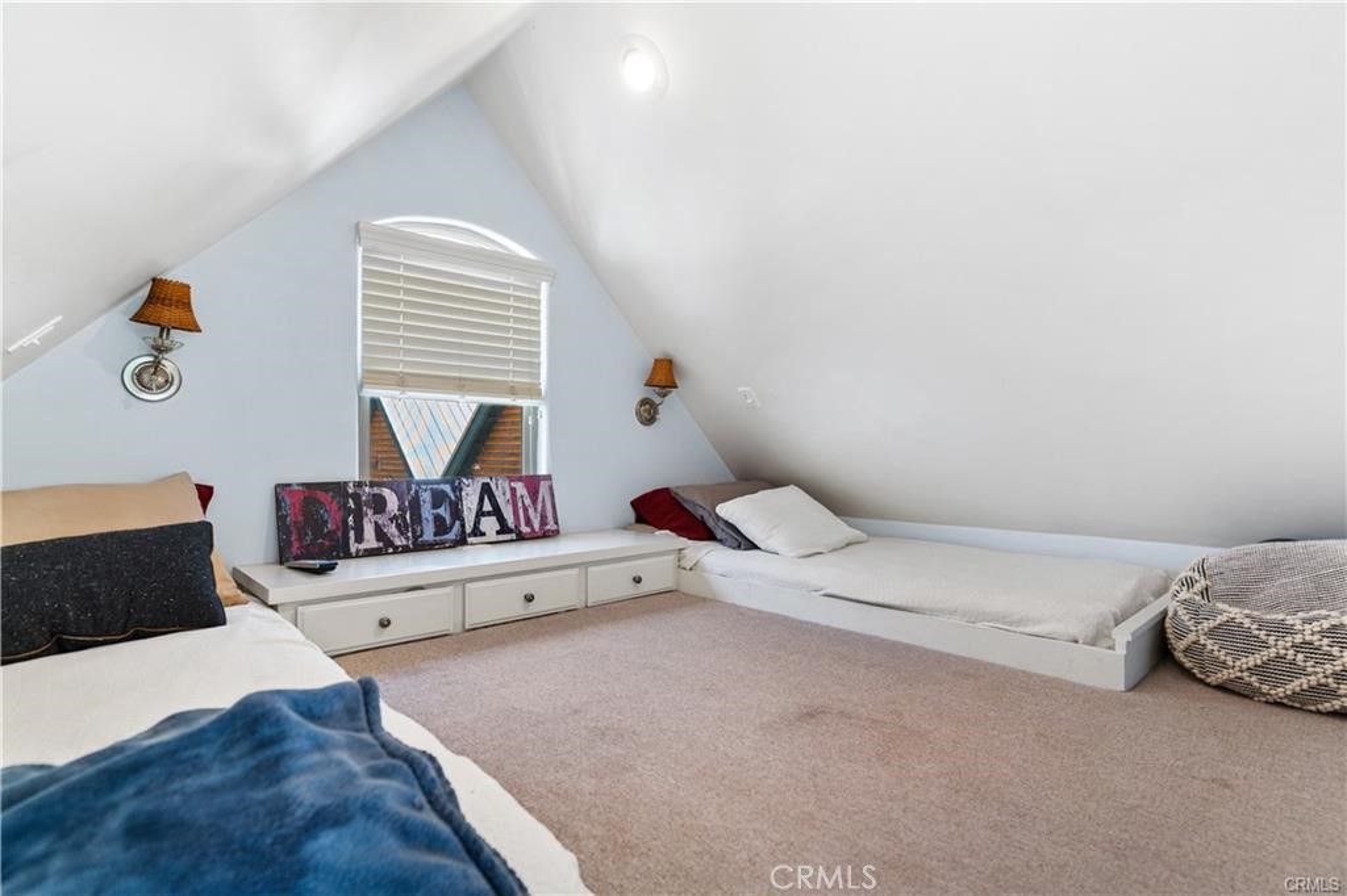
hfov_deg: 93.3
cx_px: 674
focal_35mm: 17
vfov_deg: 70.4
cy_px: 448
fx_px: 636
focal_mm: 17
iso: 400
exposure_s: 1/2.5
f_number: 4.5
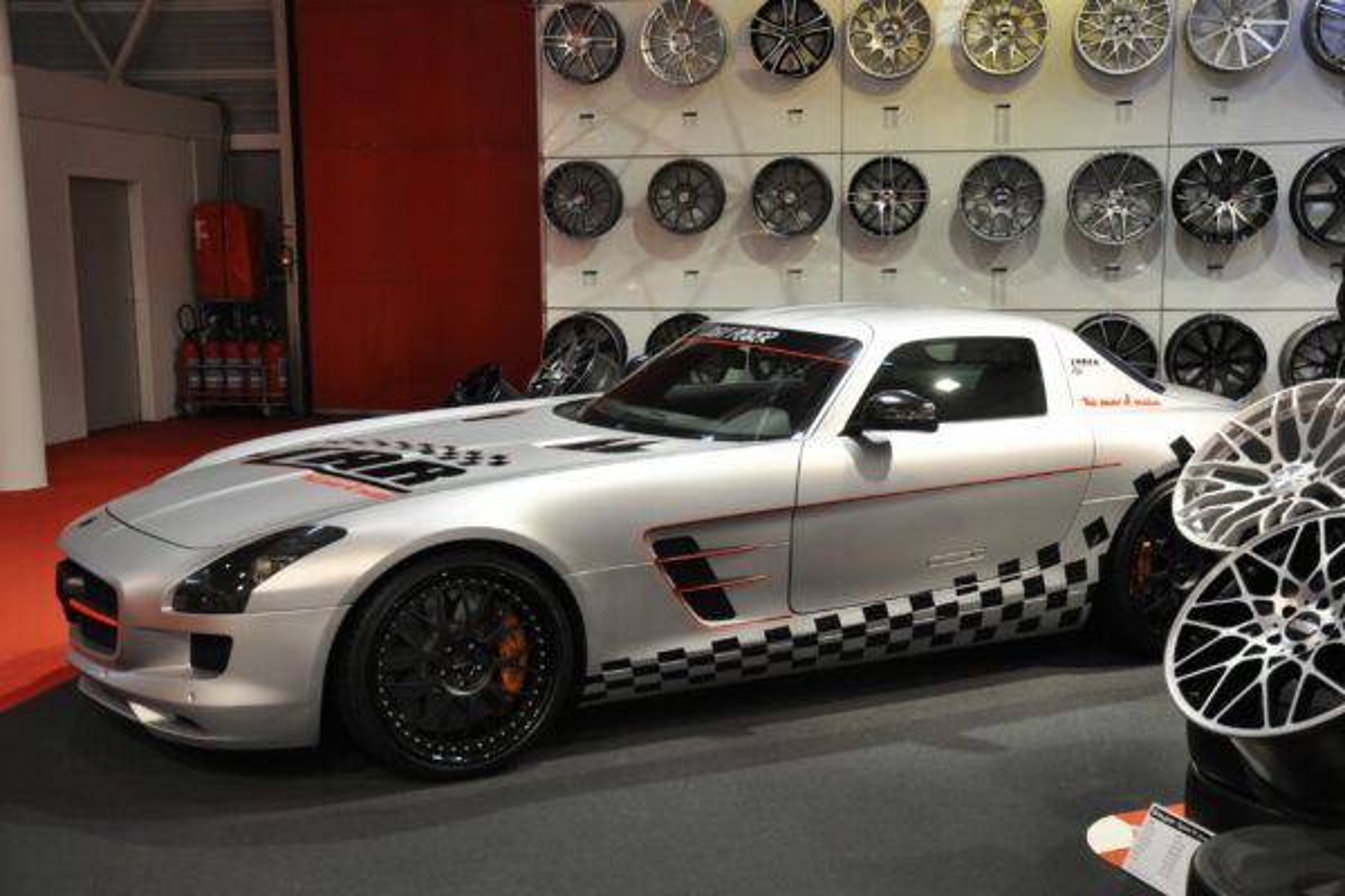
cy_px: 448
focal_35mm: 39
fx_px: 1457
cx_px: 672
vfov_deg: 34.2
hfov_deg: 49.6
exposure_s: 1/30
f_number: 5.6
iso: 400
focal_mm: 26
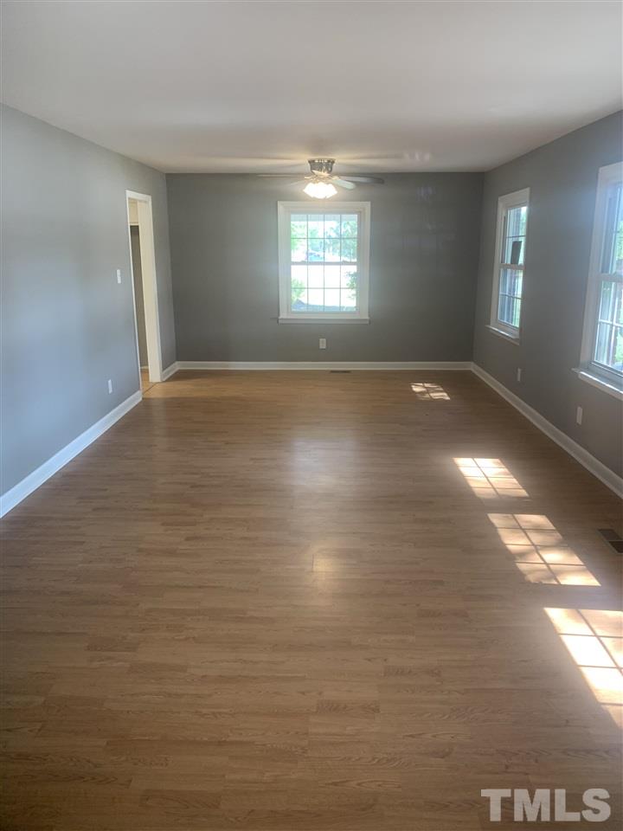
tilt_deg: -14.2
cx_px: 312
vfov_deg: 67.3
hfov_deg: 53.1
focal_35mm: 26
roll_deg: +1.5
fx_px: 624
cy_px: 416
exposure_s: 1/60
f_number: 1.8
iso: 100
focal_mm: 4.25
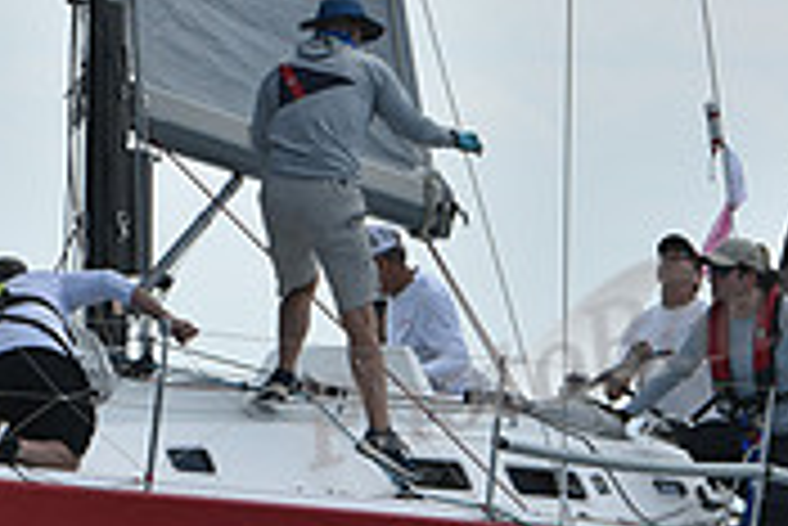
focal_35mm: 580
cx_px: 72
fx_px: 12706
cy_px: 182
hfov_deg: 3.6
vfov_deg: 2.4
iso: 250
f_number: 8
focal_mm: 175
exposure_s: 1/1250
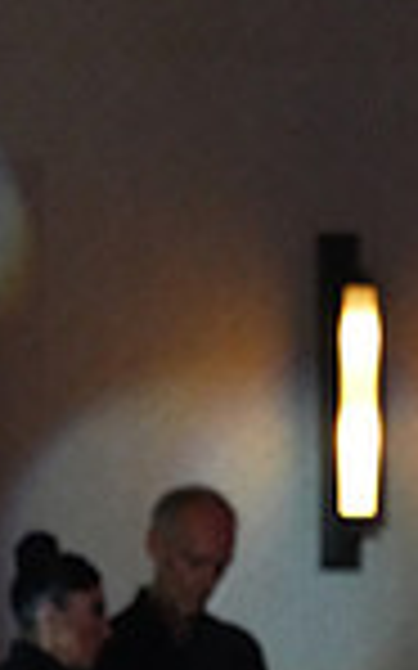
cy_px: 1079
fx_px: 14486
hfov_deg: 1.7
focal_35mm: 794
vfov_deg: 2.6
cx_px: 829
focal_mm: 200
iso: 8000
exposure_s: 1/320
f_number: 5.6
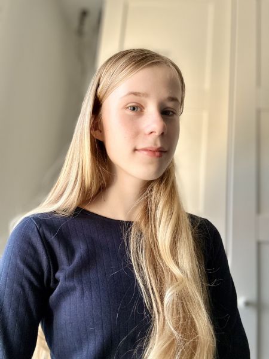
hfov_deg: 46.8
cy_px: 180
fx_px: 311
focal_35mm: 30
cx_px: 134
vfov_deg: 60.0
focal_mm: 2.69
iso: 80
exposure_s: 1/73
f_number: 1.9
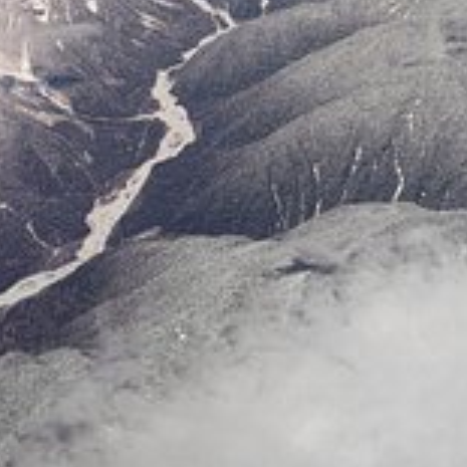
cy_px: -175
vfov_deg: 13.3
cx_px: 487
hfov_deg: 13.6
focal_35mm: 126
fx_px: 1923
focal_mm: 30
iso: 100
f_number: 5.6
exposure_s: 1/1250
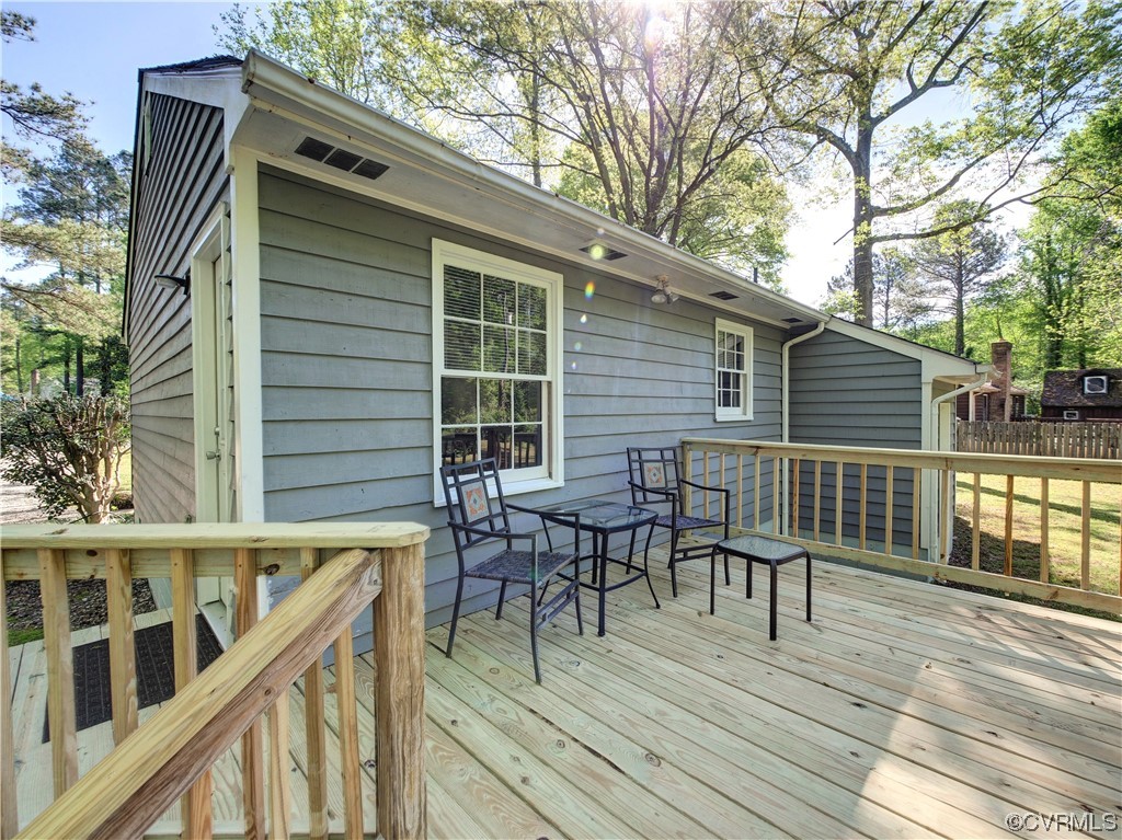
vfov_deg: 85.6
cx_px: 561
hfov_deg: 102.1
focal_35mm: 14
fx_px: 454
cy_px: 420
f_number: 6.3
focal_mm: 7
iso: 400
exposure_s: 1/320
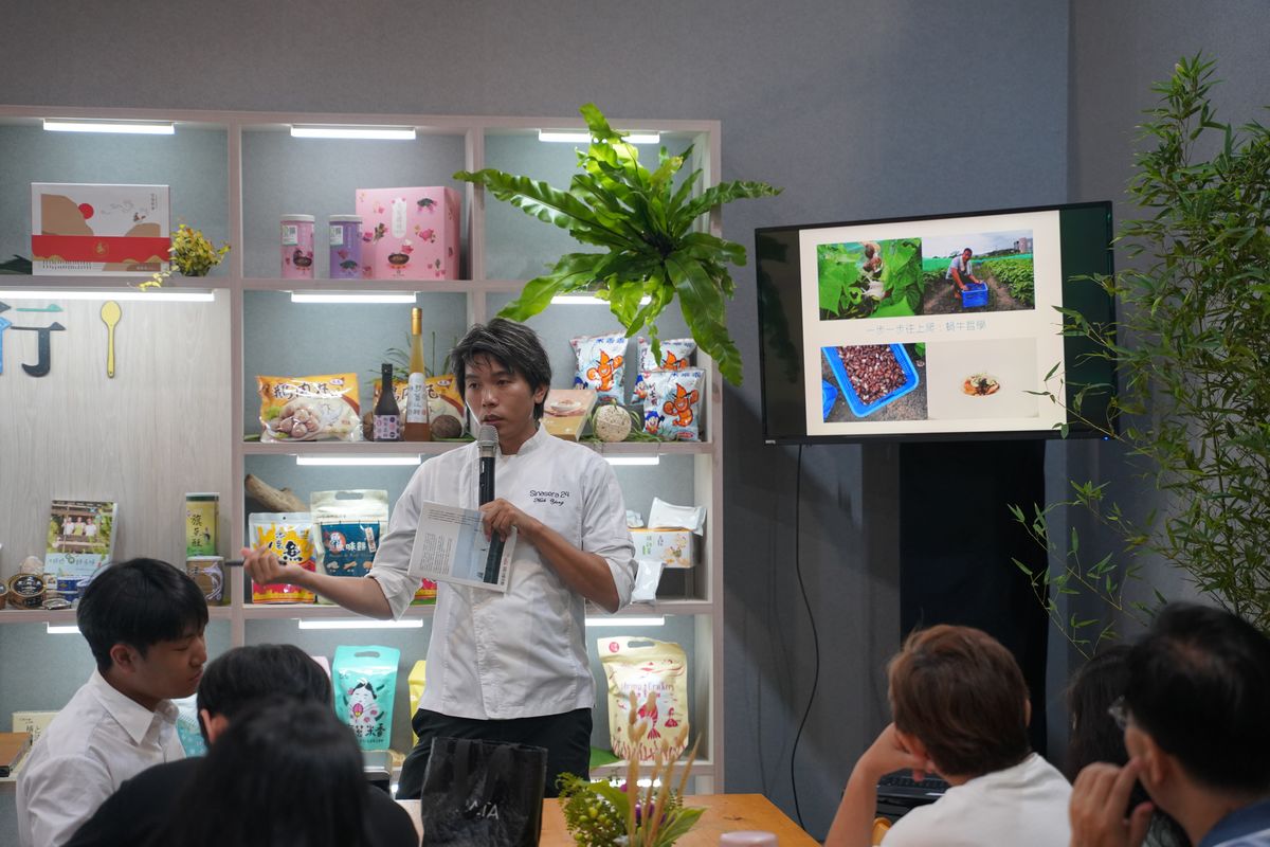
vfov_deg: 18.2
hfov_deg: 27.0
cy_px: 424
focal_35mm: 75
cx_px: 635
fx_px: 2646
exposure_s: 1/160
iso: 1600
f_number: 4
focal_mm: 75
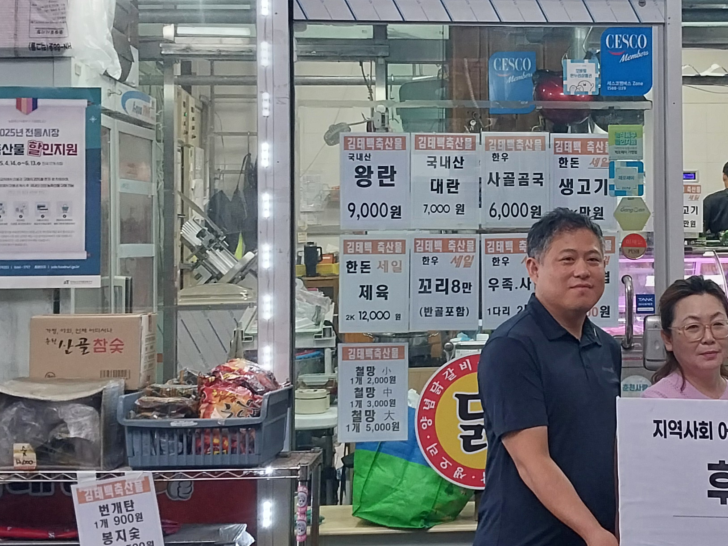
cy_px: 181
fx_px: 1367
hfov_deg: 29.2
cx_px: 582
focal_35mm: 65
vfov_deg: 22.5
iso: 100
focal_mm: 4
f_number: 1.8
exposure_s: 1/60
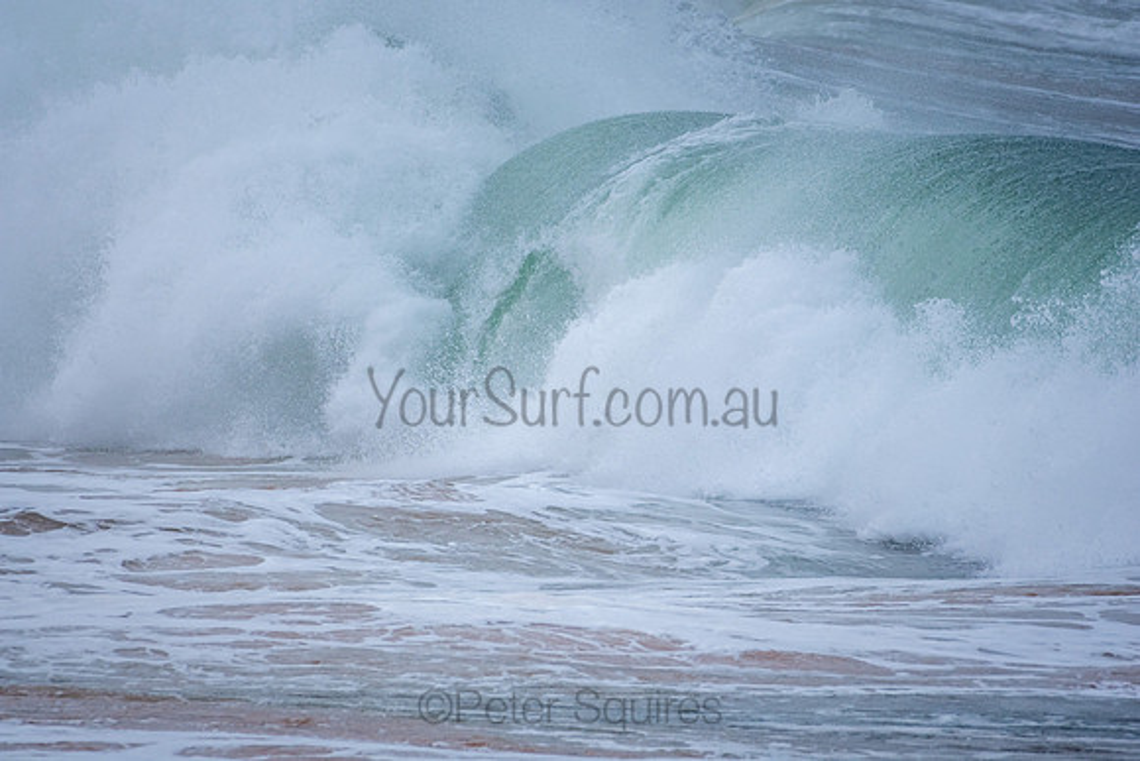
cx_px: 570
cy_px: 380
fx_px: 23754
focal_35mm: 750
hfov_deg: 2.7
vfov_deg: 1.8
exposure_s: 1/1000
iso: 400
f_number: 5.6
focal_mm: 500
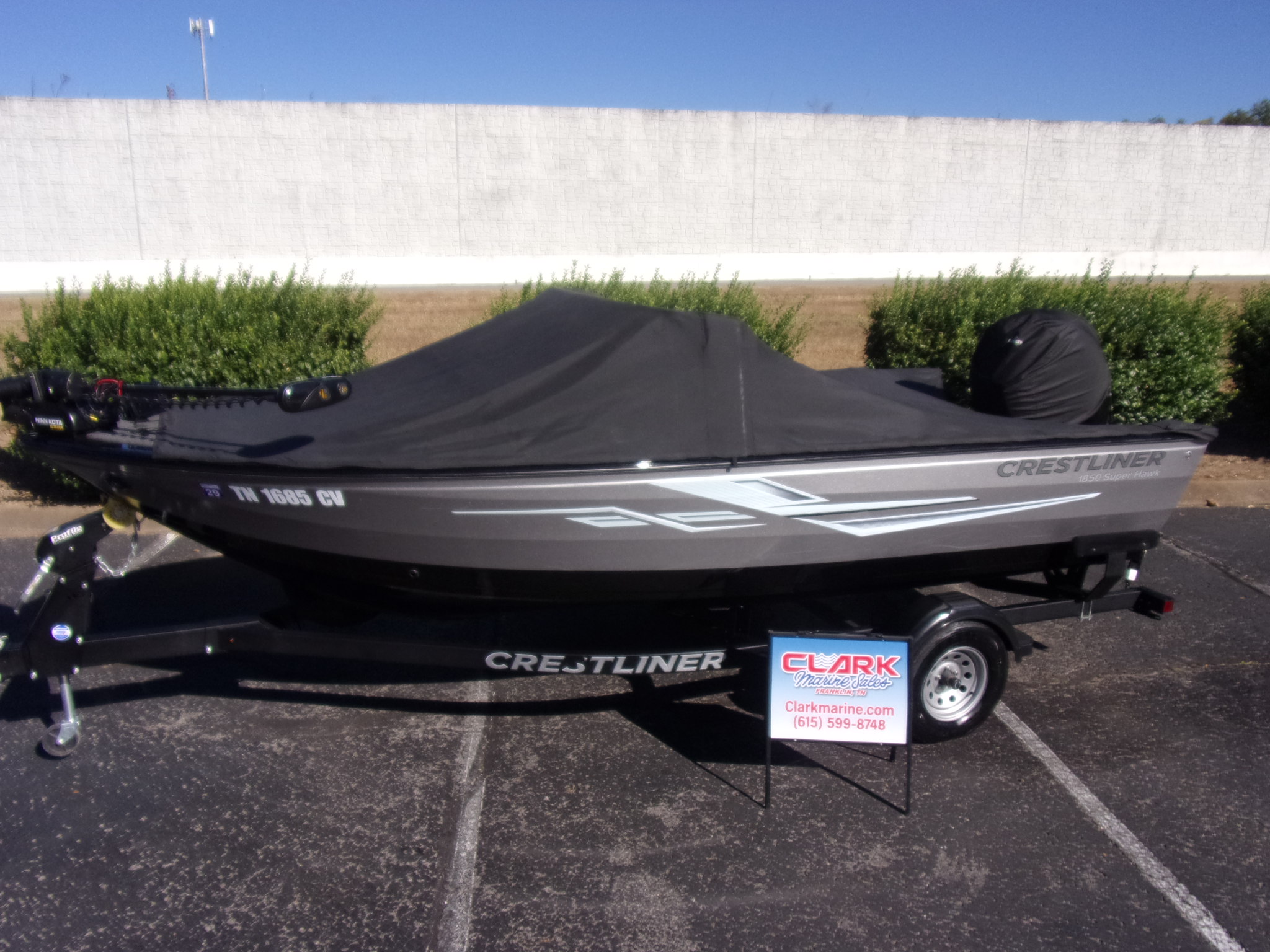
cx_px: 635
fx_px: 881
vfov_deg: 56.8
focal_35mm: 24
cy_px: 476
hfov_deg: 71.6
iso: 80
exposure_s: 1/1300
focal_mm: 4.3
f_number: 3.3
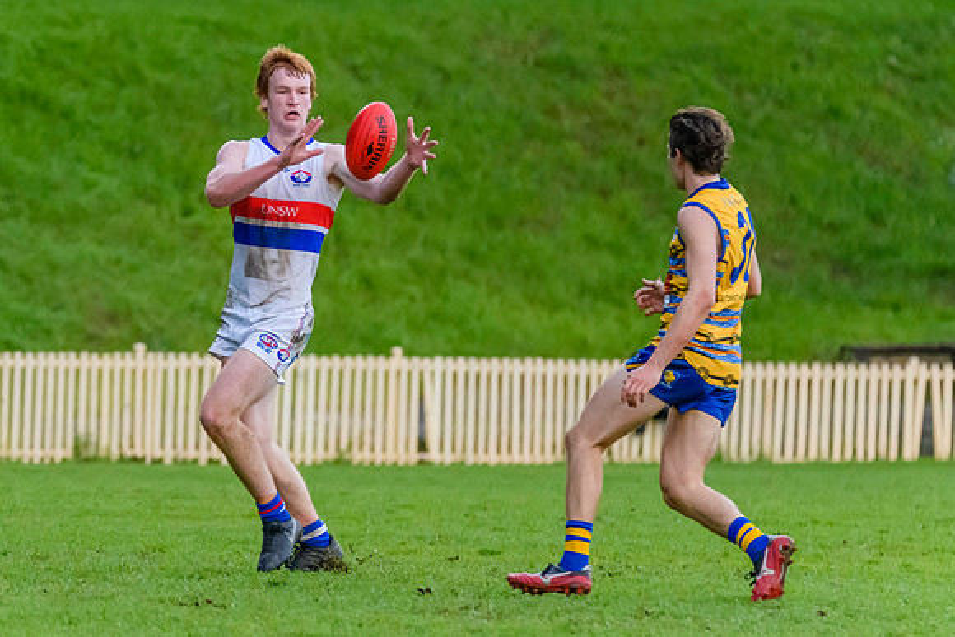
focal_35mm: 552
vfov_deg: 2.5
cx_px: 330
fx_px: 14646
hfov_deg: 3.7
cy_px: 232
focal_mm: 350
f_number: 6
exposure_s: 1/1600
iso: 9000
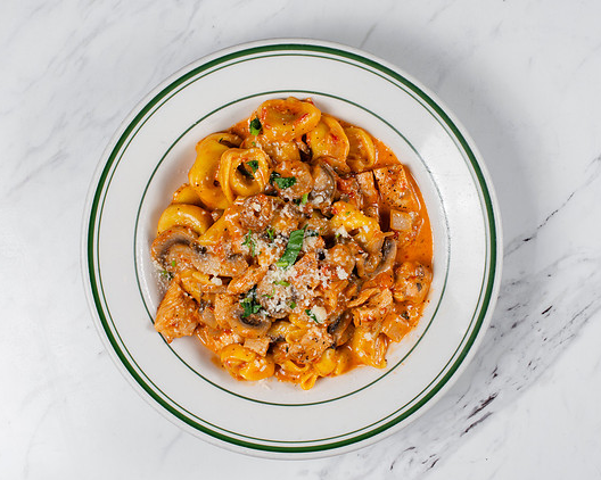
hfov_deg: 27.1
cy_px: 226
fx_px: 1245
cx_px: 298
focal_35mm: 70
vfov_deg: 21.8
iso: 200
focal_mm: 50
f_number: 10
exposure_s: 1/200
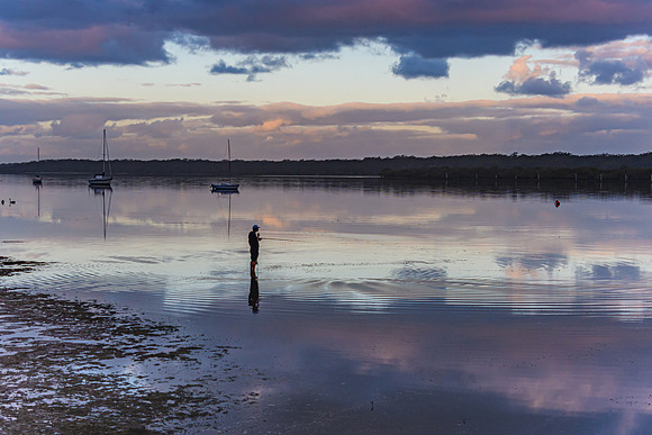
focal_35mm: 67
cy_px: 217
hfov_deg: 29.9
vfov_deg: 20.2
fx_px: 1221
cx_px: 330
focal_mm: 44
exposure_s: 1/500
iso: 400
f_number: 6.3
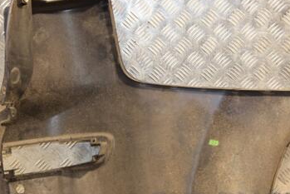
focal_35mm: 98
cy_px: 94
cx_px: 135
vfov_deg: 14.0
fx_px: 790
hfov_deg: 20.8
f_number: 5
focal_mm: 38
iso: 800
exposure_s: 1/125
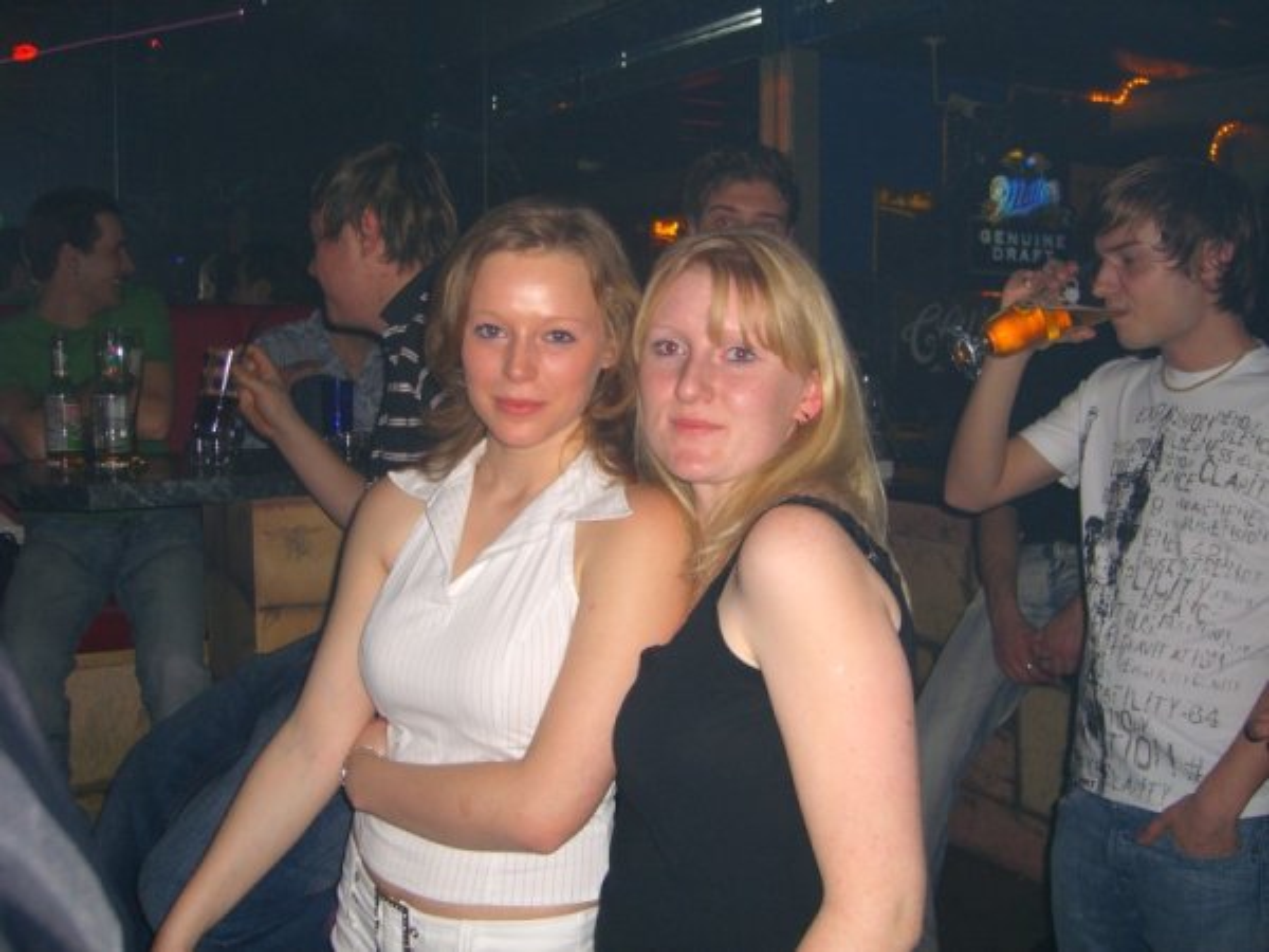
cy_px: 476
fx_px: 1393
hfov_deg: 49.0
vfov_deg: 37.7
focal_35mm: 38
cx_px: 634
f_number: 2.8
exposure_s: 1/60
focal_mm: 7.9
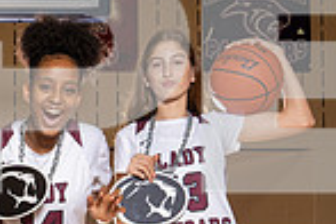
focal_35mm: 118
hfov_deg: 16.3
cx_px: -110
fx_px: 1101
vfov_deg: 11.1
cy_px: 351
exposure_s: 1/250
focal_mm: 30
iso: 640
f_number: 8
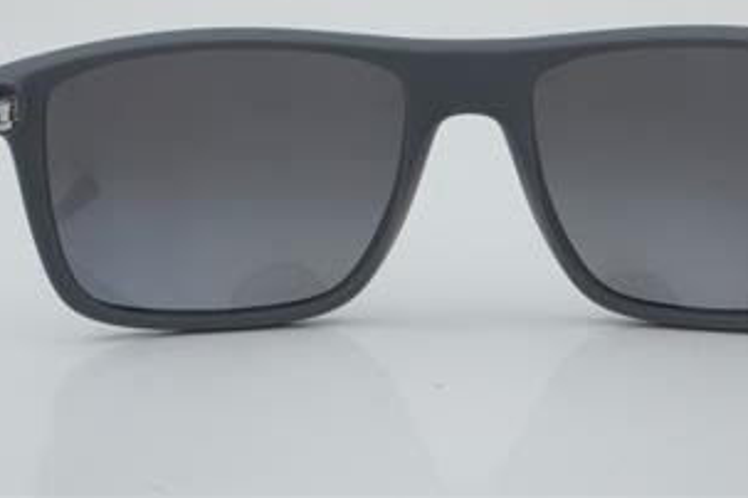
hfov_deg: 20.6
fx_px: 2057
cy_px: 173
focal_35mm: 99
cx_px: 469
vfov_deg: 13.8
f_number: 32
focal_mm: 50
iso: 100
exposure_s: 1/3
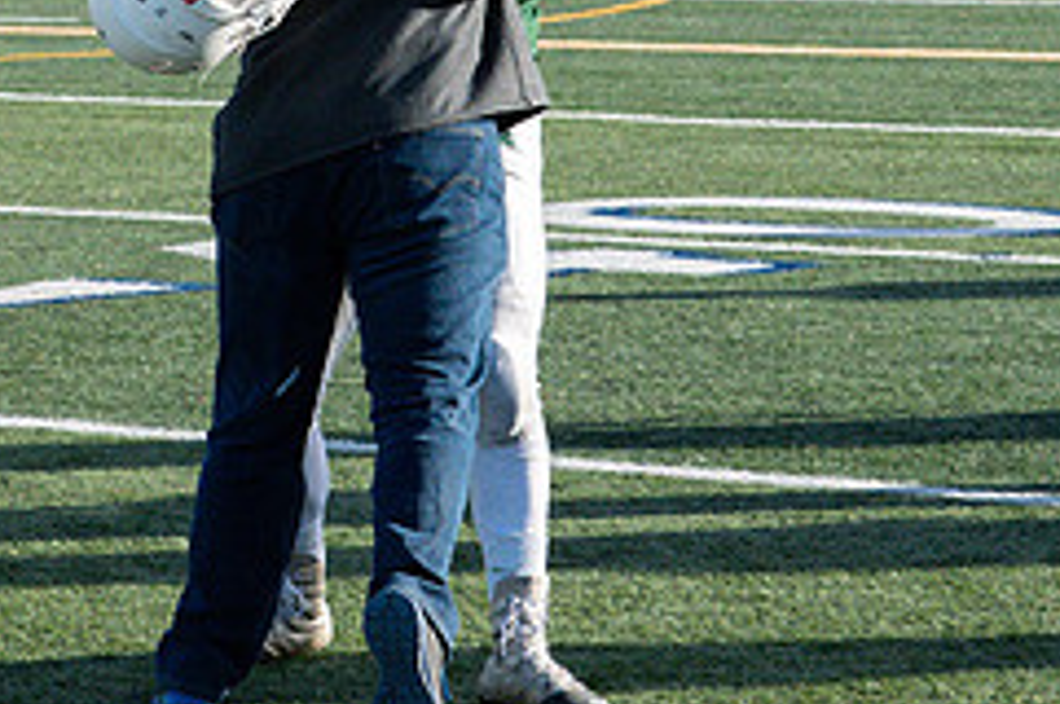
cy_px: -150
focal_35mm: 207
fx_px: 6087
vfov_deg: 6.6
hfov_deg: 9.9
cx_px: 365
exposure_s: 1/3200
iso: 3200
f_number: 6.3
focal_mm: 70
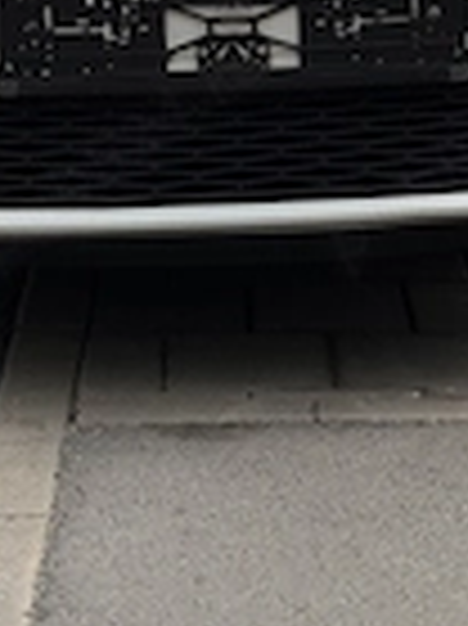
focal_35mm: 138
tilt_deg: -5.0
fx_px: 2491
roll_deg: +1.1
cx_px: 212
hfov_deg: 10.7
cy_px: -144
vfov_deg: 13.9
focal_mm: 6.76
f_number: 1.78
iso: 64
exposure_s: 1/4098
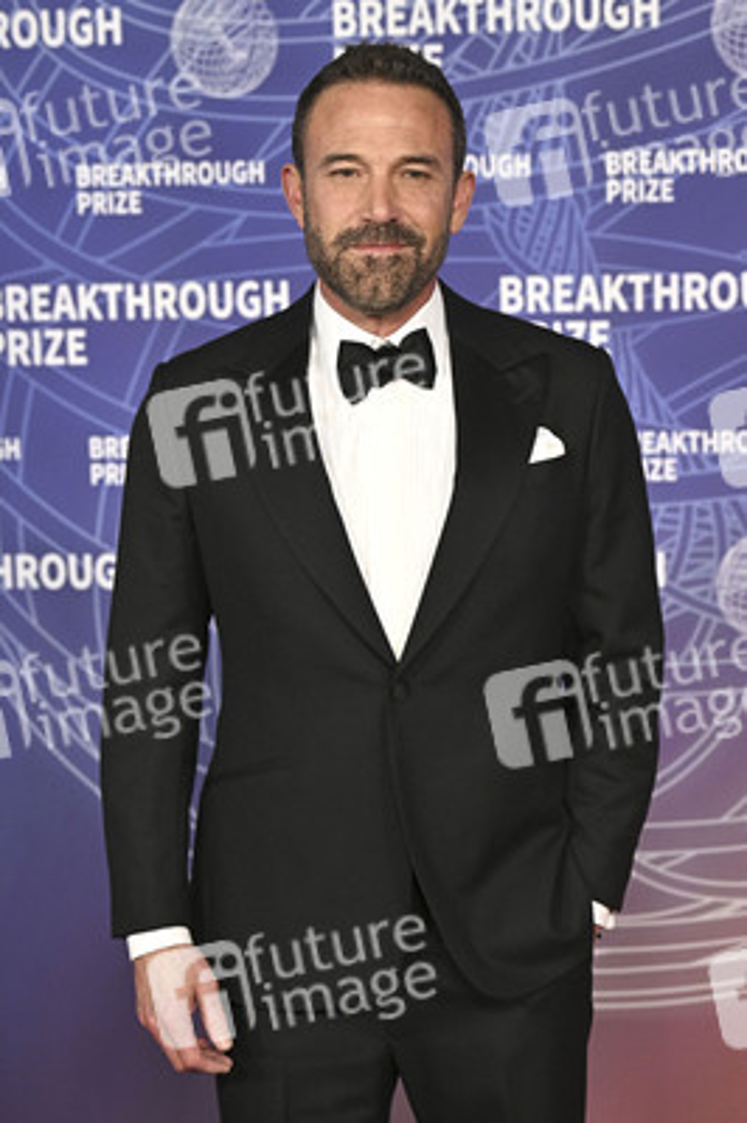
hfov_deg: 19.4
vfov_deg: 28.9
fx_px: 2182
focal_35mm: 70
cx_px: 374
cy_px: 562
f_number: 4
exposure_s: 1/320
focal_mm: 70
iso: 2000
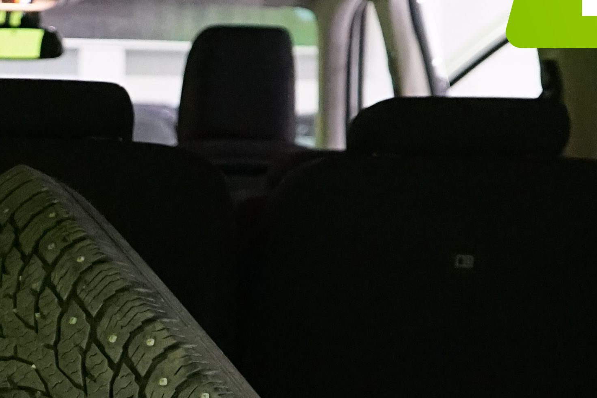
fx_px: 2172
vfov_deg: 10.3
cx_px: 48
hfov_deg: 15.5
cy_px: 463
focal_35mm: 131
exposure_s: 1/160
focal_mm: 32
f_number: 4
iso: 5000
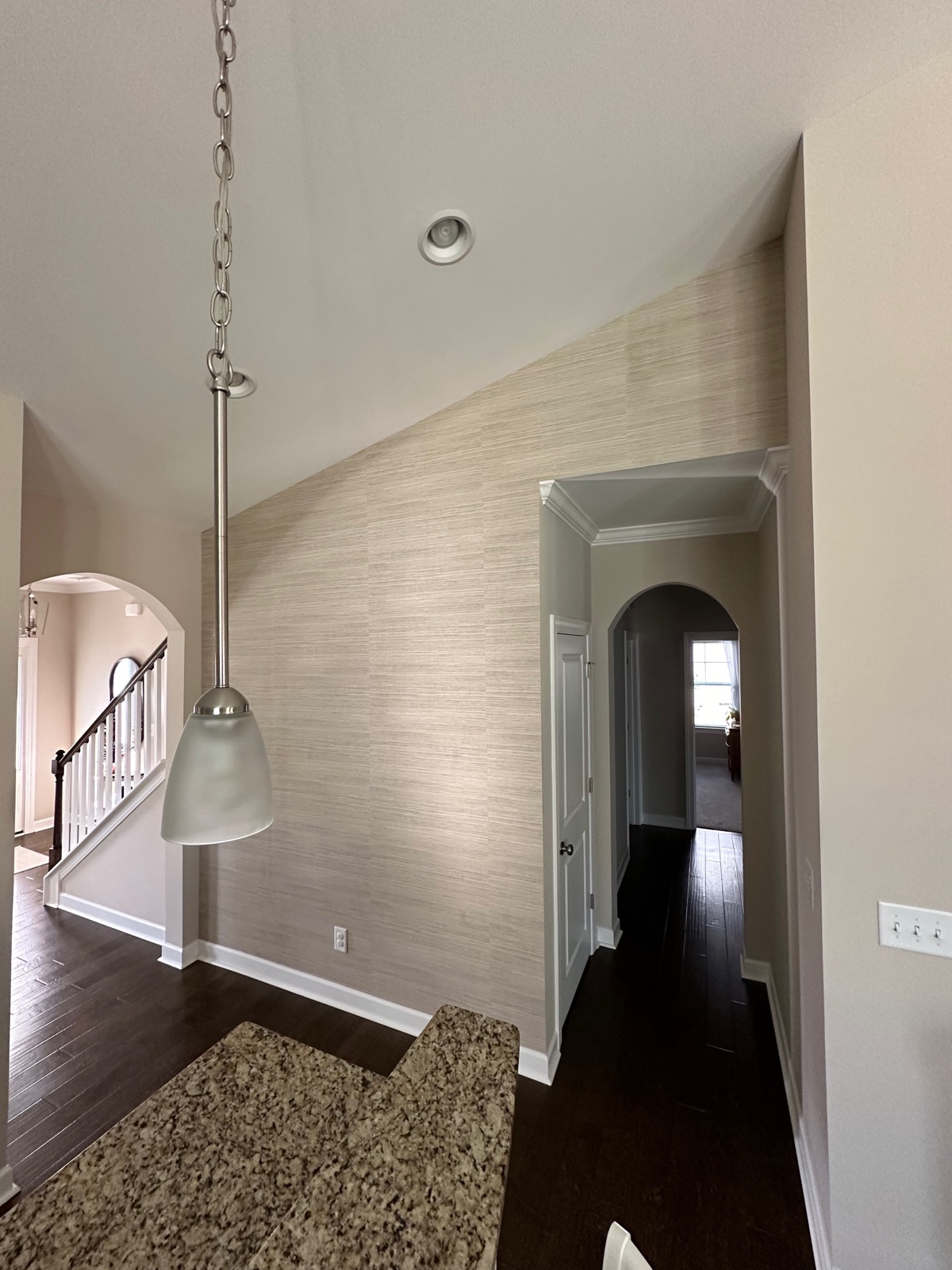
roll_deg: +0.0
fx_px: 513
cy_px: 635
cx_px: 476
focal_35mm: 14
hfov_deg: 85.7
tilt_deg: +1.7
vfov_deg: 102.1
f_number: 2.2
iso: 320
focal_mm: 2.22
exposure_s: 1/68
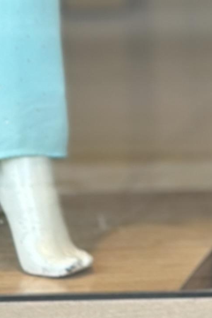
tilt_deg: +0.0
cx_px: 665
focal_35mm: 279
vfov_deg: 7.1
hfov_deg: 4.7
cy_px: -347
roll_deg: -0.2
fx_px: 2463
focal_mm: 6.86
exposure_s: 1/228
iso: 80
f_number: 1.78
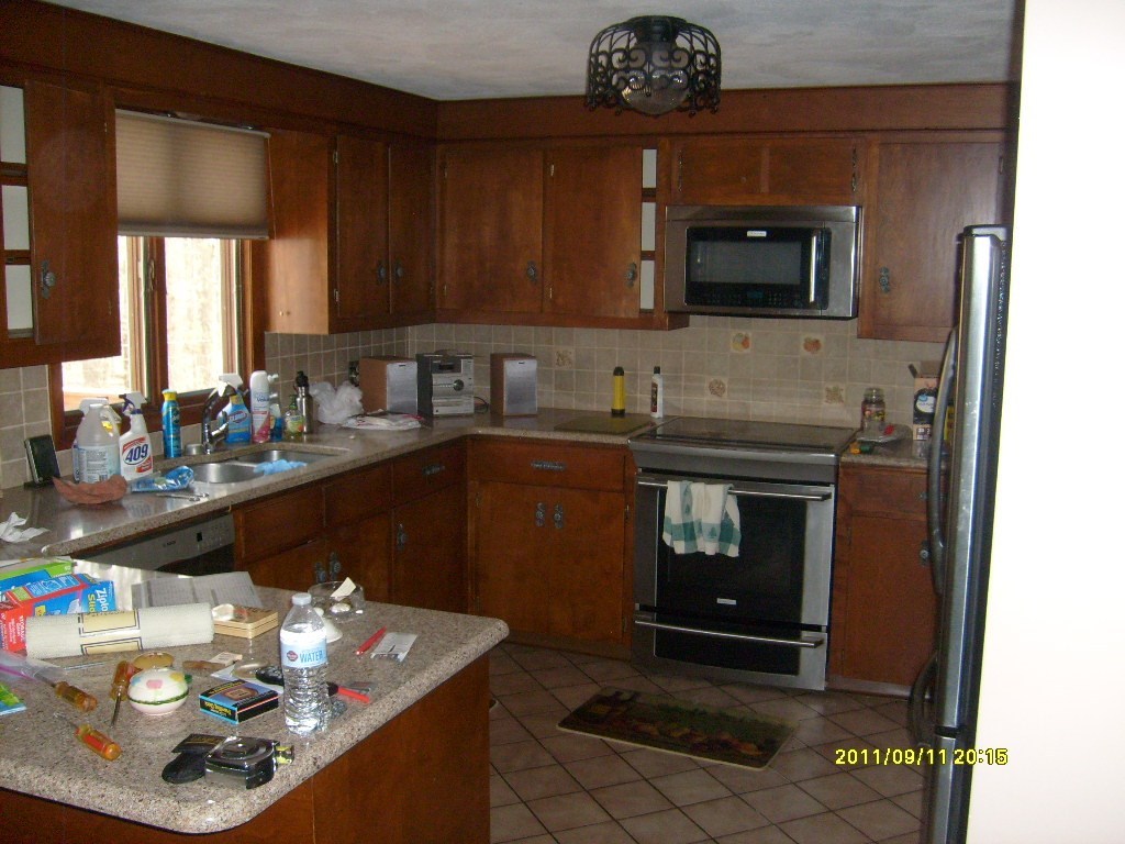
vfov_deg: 40.7
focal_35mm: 35
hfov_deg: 52.6
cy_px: 422
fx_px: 1137
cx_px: 562
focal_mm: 5.8
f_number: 2.8
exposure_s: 1/45
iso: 120
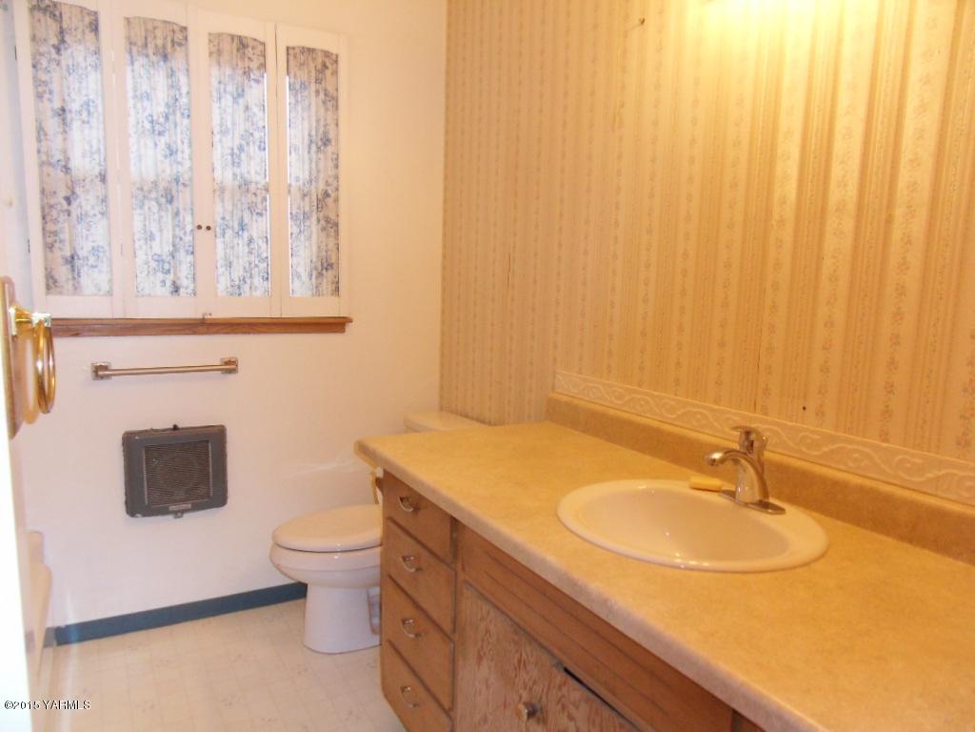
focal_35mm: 24
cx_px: 488
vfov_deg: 56.8
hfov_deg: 71.6
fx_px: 676
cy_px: 366
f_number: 3.3
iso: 240
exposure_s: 1/45
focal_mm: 4.2
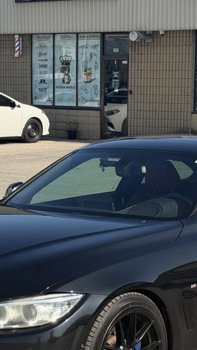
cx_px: 112
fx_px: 1085
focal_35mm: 117
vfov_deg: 18.2
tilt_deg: -10.4
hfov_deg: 10.4
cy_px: 262
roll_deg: -0.8
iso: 80
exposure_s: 1/4878
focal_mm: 6.76
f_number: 1.78
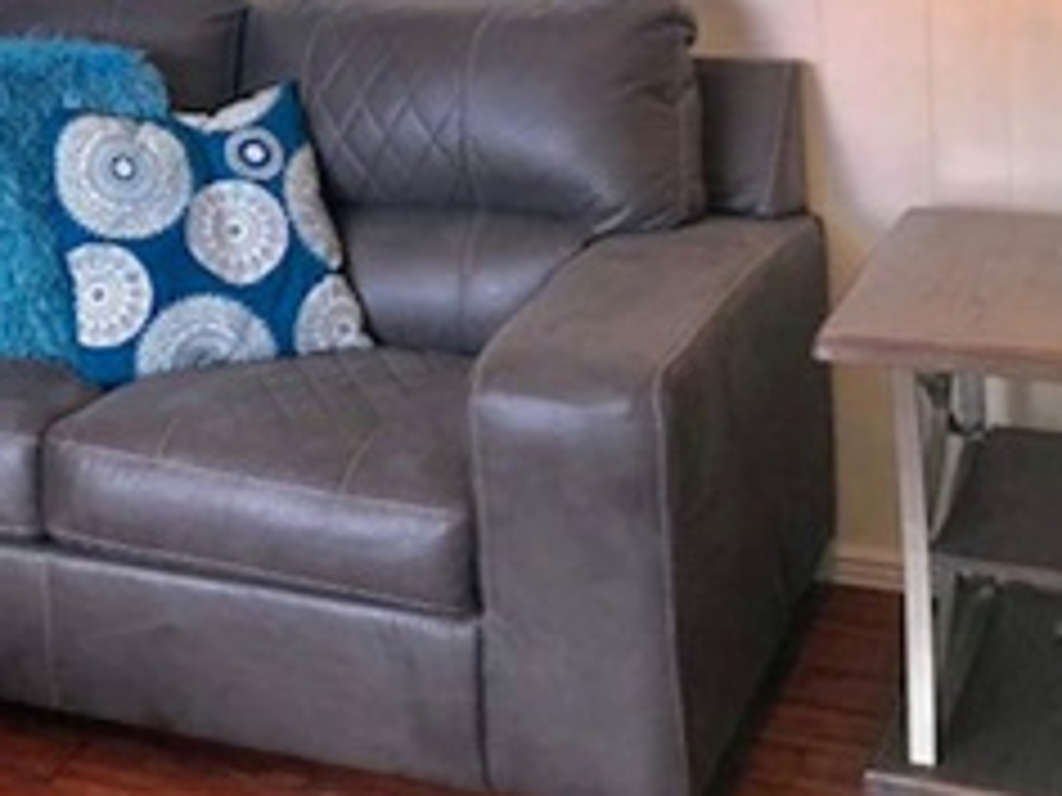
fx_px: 2332
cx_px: -166
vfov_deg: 18.6
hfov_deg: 23.7
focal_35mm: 76
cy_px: -85
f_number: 1.8
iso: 20
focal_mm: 3.99
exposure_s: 1/150
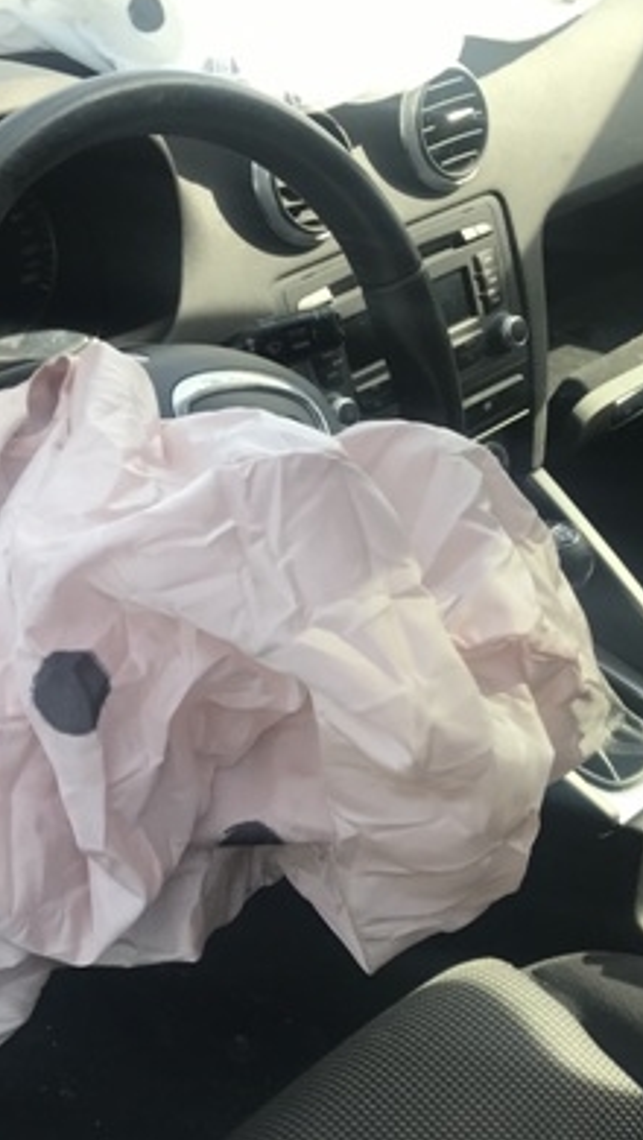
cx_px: 137
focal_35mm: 50
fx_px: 1512
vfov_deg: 41.3
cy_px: 628
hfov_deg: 23.7
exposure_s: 1/347
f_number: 1.8
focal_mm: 3.99
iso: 20
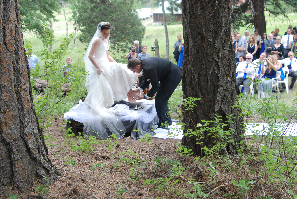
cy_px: 100
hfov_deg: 42.3
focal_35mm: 46
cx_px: 148
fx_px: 384
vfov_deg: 29.0
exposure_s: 1/160
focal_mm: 31
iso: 500
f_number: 6.3
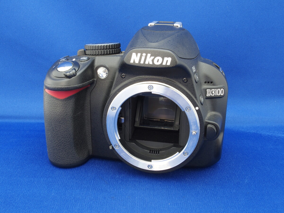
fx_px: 345
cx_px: 142
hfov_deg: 44.8
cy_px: 106
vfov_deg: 34.3
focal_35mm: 42
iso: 100
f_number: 8
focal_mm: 9
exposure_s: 2.5
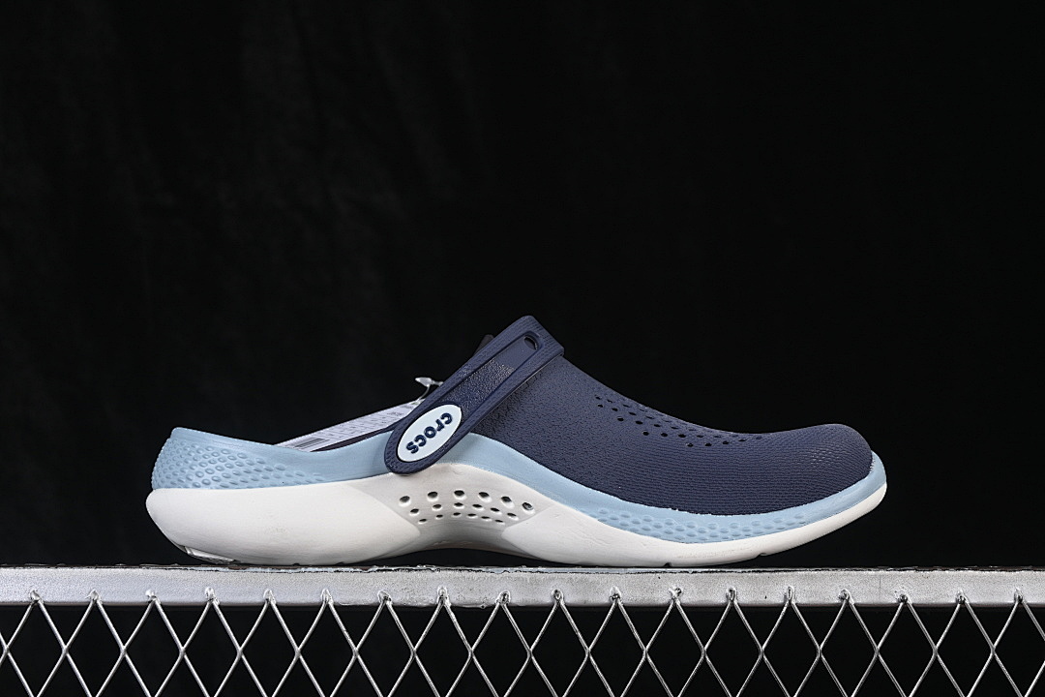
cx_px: 522
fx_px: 2177
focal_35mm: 75
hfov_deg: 27.0
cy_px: 348
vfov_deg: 18.2
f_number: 7.1
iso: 160
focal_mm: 50
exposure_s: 1/80
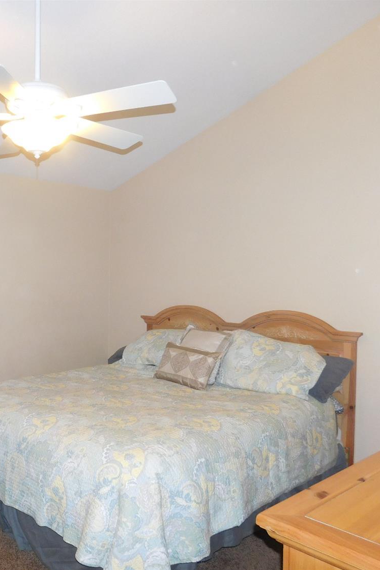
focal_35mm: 32
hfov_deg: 39.1
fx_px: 507
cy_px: 285
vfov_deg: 58.7
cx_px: 63
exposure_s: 1/30
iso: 200
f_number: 3
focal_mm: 4
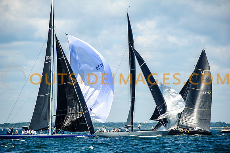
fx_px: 1277
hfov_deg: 10.3
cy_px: 76
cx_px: 115
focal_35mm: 200
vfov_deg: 6.9
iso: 320
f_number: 5
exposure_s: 1/2000
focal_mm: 200
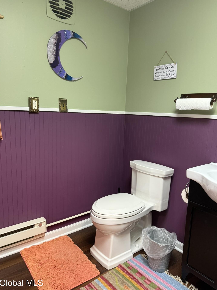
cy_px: 146
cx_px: 111
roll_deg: -2.4
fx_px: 209
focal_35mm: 25
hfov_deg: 54.9
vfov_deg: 69.4
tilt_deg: -8.4
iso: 320
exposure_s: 1/60
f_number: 1.78
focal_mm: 6.76
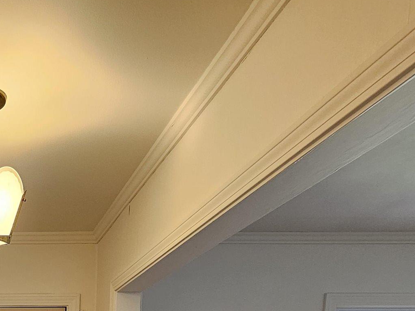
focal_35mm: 39
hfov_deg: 39.8
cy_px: 461
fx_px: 468
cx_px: -32
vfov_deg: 26.8
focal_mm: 2.2
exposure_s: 1/60
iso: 125
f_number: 2.2
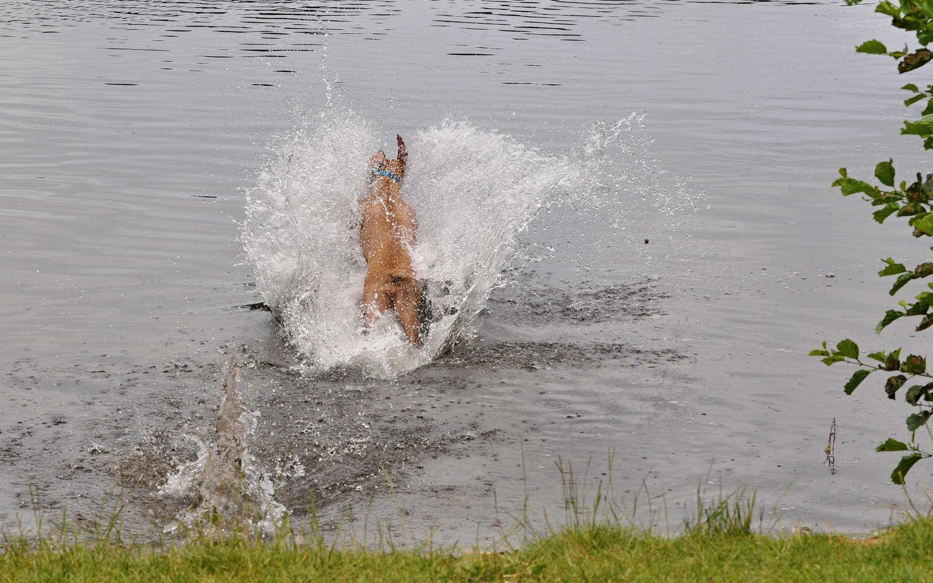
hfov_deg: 19.5
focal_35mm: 107
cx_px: 466
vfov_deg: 12.2
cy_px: 276
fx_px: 2721
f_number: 8
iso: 500
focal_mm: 70
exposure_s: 1/1000
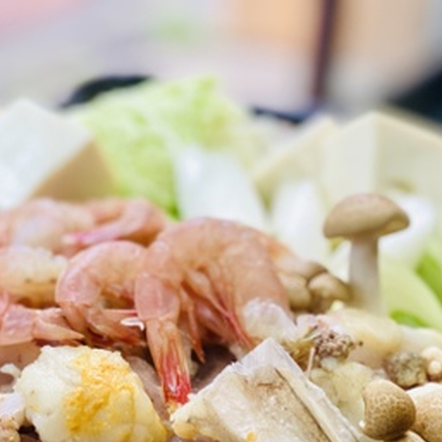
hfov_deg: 20.1
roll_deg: -2.0
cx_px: 124
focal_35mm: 86
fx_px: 1242
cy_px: 308
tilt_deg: -31.2
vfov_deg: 20.1
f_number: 2
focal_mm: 6
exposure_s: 1/100
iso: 80
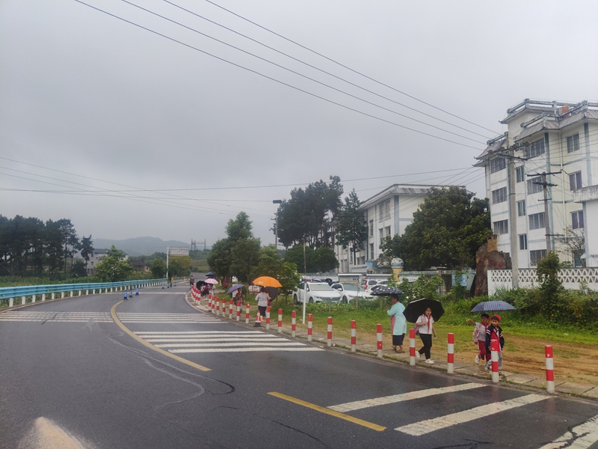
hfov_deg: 67.3
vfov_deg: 53.1
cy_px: 224
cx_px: 299
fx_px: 449
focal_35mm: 26
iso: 100
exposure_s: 1/182
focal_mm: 4.84
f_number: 1.88
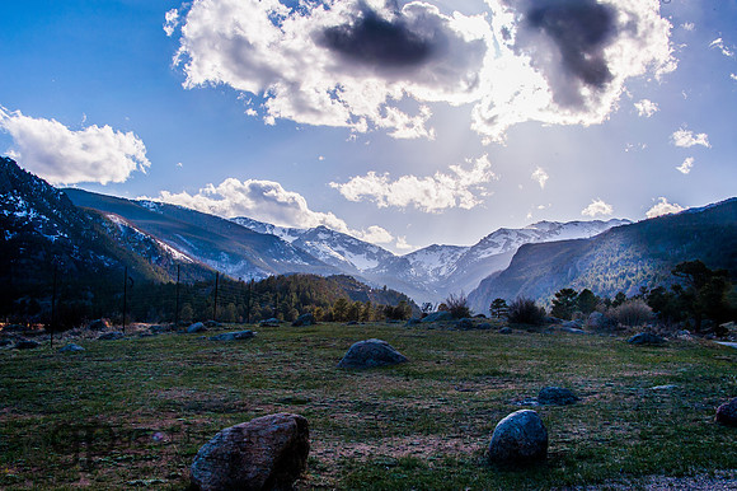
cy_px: 246
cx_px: 368
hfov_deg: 50.7
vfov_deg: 35.0
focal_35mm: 38
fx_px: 777
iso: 200
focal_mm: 38
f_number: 22
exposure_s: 1/60
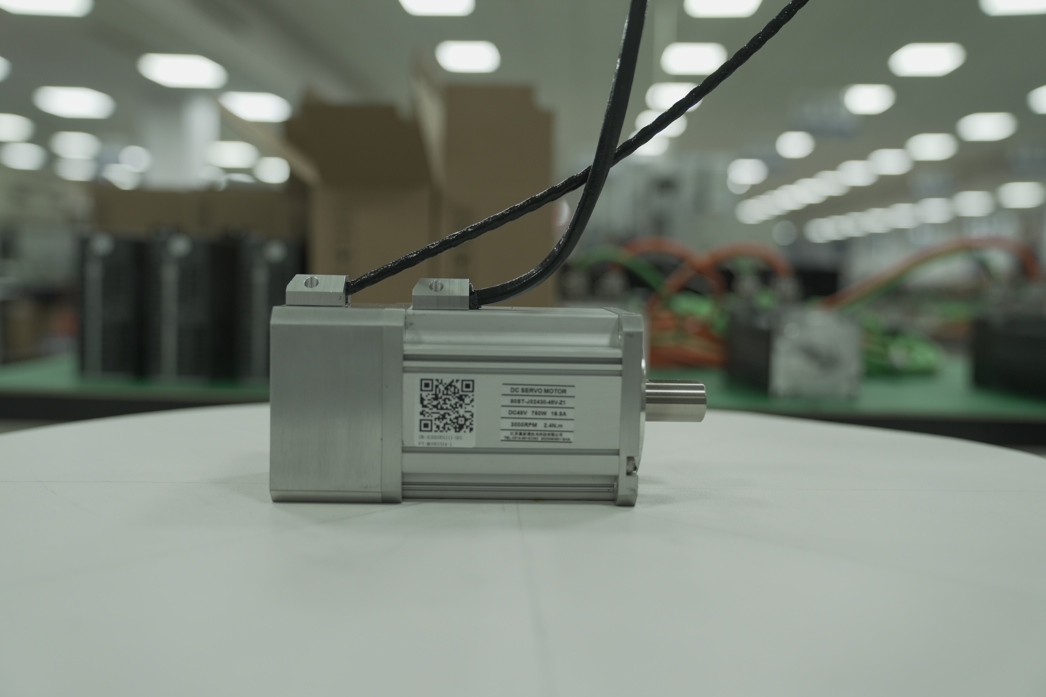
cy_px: 348
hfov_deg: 54.4
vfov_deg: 37.9
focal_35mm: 35
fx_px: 1017
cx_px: 523
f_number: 3.2
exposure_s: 1/125
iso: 500
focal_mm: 35
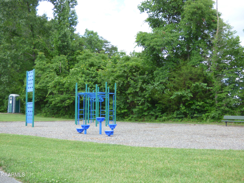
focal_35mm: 48
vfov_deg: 30.3
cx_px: 122
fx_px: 338
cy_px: 92
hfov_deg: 39.7
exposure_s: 1/1000
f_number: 3.8
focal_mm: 8.68
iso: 400
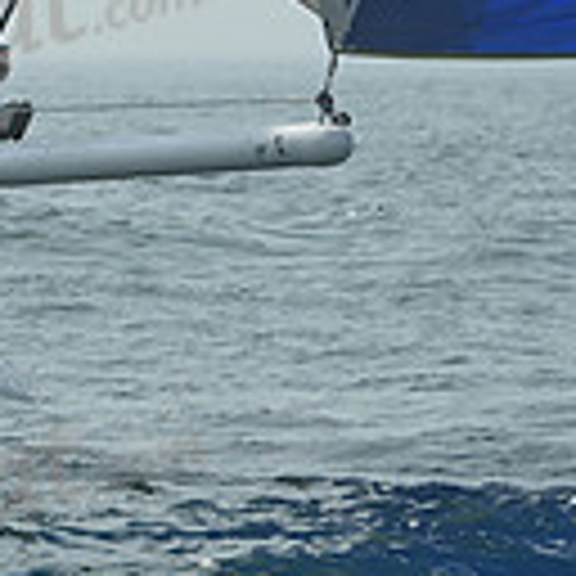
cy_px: -115
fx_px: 9789
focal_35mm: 520
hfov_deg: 3.3
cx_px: -662
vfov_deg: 3.4
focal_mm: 135
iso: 320
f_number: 9
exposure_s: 1/1250
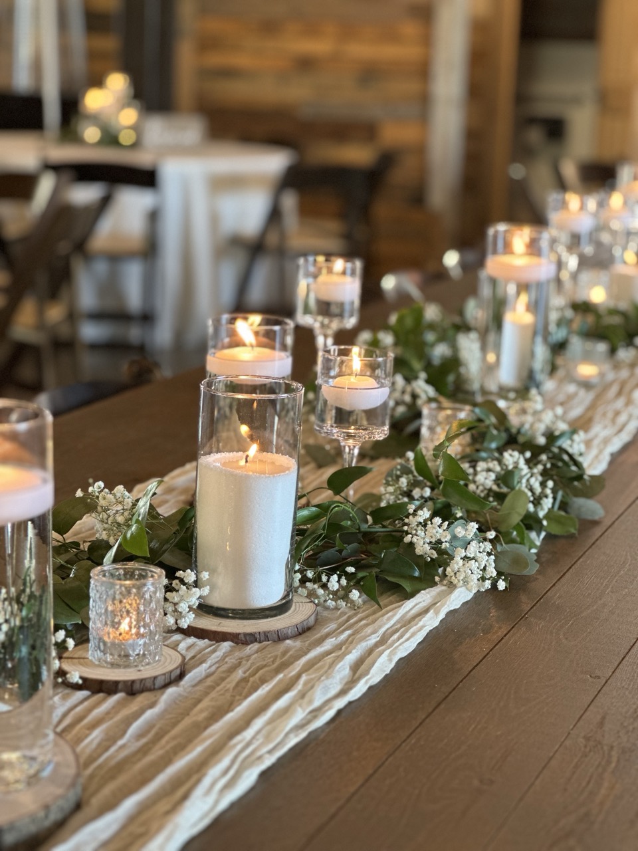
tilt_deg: -10.7
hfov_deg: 19.1
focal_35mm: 77
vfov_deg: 25.3
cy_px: 426
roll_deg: -3.1
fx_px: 1892
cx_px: 319
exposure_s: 1/40
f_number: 2.8
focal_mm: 9
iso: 250
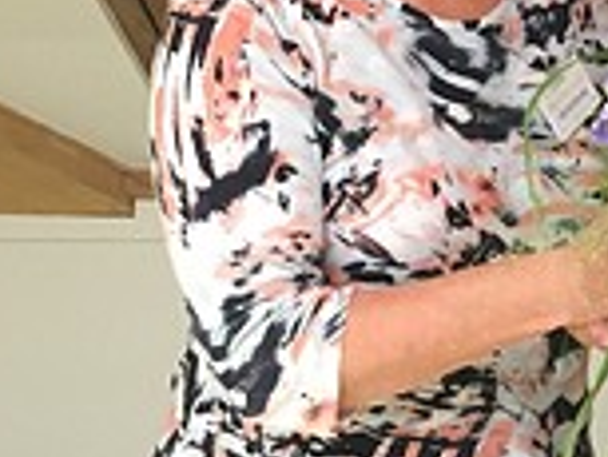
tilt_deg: -10.0
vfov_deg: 12.1
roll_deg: -0.5
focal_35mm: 121
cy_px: -40
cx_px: 711
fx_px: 2127
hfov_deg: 15.7
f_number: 2.2
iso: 250
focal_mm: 4.15
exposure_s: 1/33
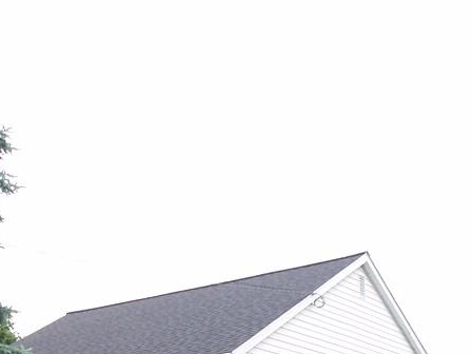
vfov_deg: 18.0
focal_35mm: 74
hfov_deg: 25.9
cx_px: 94
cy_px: 514
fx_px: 1009
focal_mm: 3.8
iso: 50
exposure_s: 1/30
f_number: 2.8
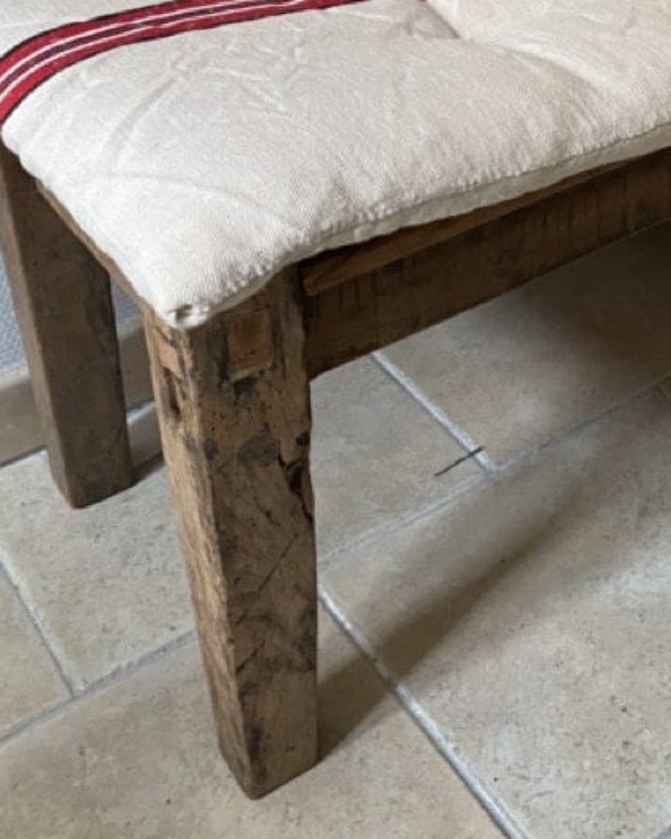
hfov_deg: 23.7
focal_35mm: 61
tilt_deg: -24.2
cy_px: -30
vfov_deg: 28.7
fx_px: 1515
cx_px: 703
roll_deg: +0.1
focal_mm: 4.25
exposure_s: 1/50
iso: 320
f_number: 1.8
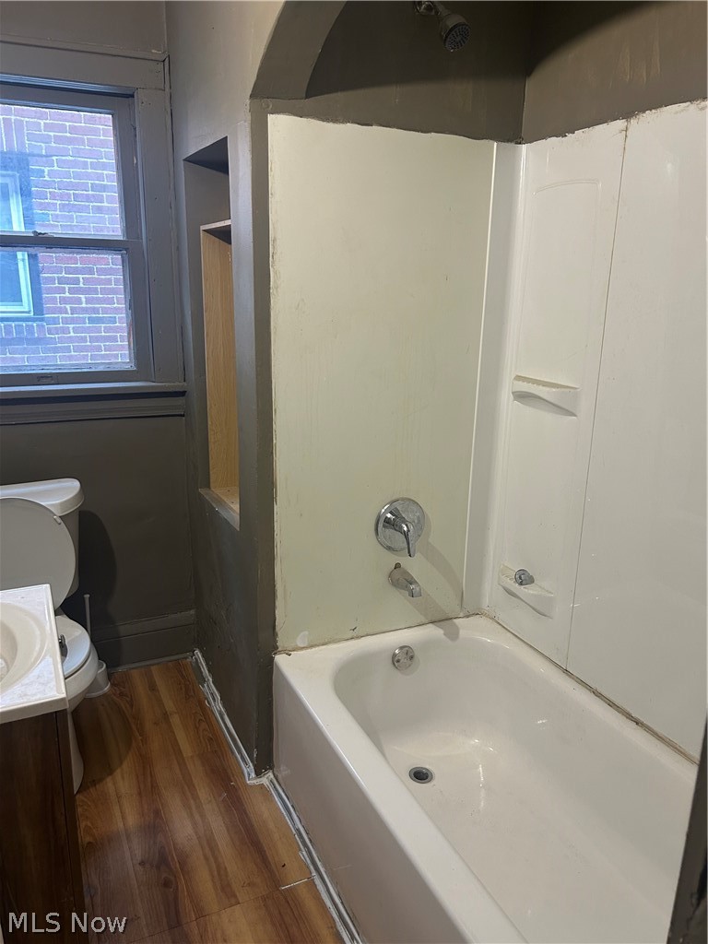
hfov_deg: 53.1
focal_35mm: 26
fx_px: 709
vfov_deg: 67.3
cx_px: 354
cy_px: 472
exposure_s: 1/60
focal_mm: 5.7
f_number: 1.5
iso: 160
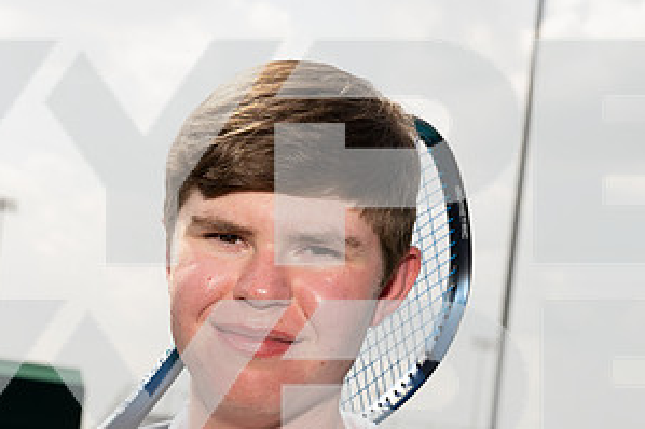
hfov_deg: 21.0
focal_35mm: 97
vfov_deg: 13.9
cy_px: 415
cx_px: 239
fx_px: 1737
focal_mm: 50
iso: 100
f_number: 7.1
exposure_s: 1/250
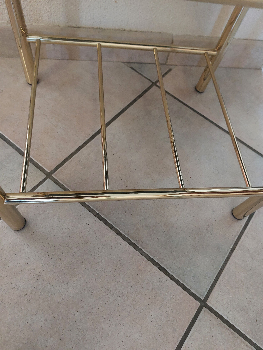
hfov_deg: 54.9
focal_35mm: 25
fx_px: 253
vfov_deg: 69.4
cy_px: 175
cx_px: 132
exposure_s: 1/50
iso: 500
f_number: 1.8
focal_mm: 5.23
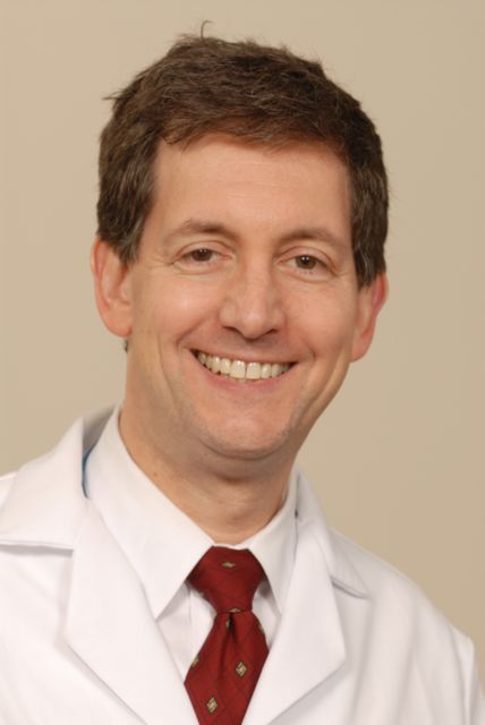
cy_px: 362
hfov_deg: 6.1
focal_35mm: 225
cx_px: 242
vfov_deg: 9.1
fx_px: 4537
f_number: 9
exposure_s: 1/80
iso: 100
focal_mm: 150
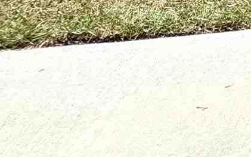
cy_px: -291
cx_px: 864
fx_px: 1217
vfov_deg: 6.8
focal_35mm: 178
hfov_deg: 8.6
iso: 12
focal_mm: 6.4
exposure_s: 1/432
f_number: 1.8
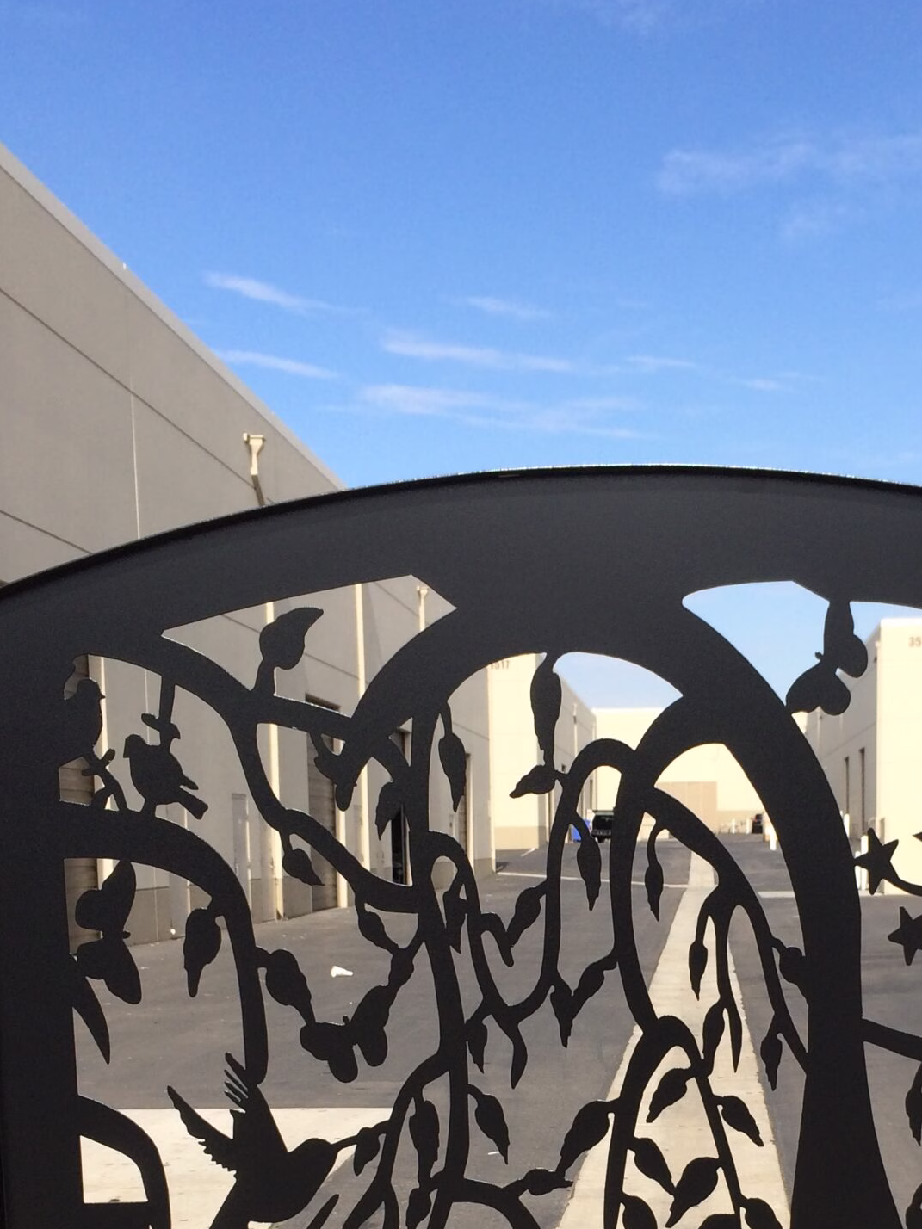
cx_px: 674
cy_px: 1070
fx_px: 1847
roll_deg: -0.7
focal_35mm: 52
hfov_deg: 27.7
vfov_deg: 35.0
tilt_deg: -9.3
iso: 32
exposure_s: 1/1709
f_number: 2.2
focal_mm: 4.15
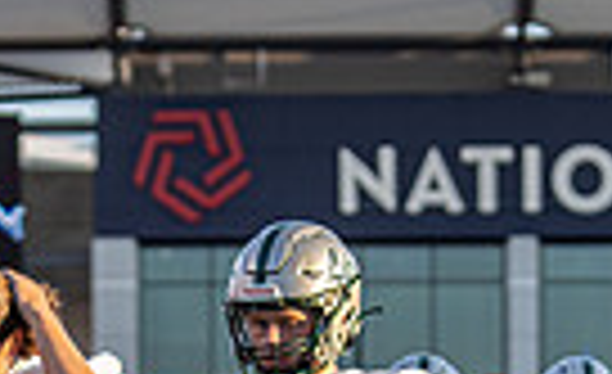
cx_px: 164
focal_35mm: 327
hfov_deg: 6.5
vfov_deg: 3.9
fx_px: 5418
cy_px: 876
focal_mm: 70
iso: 500
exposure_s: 1/1250
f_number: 3.2
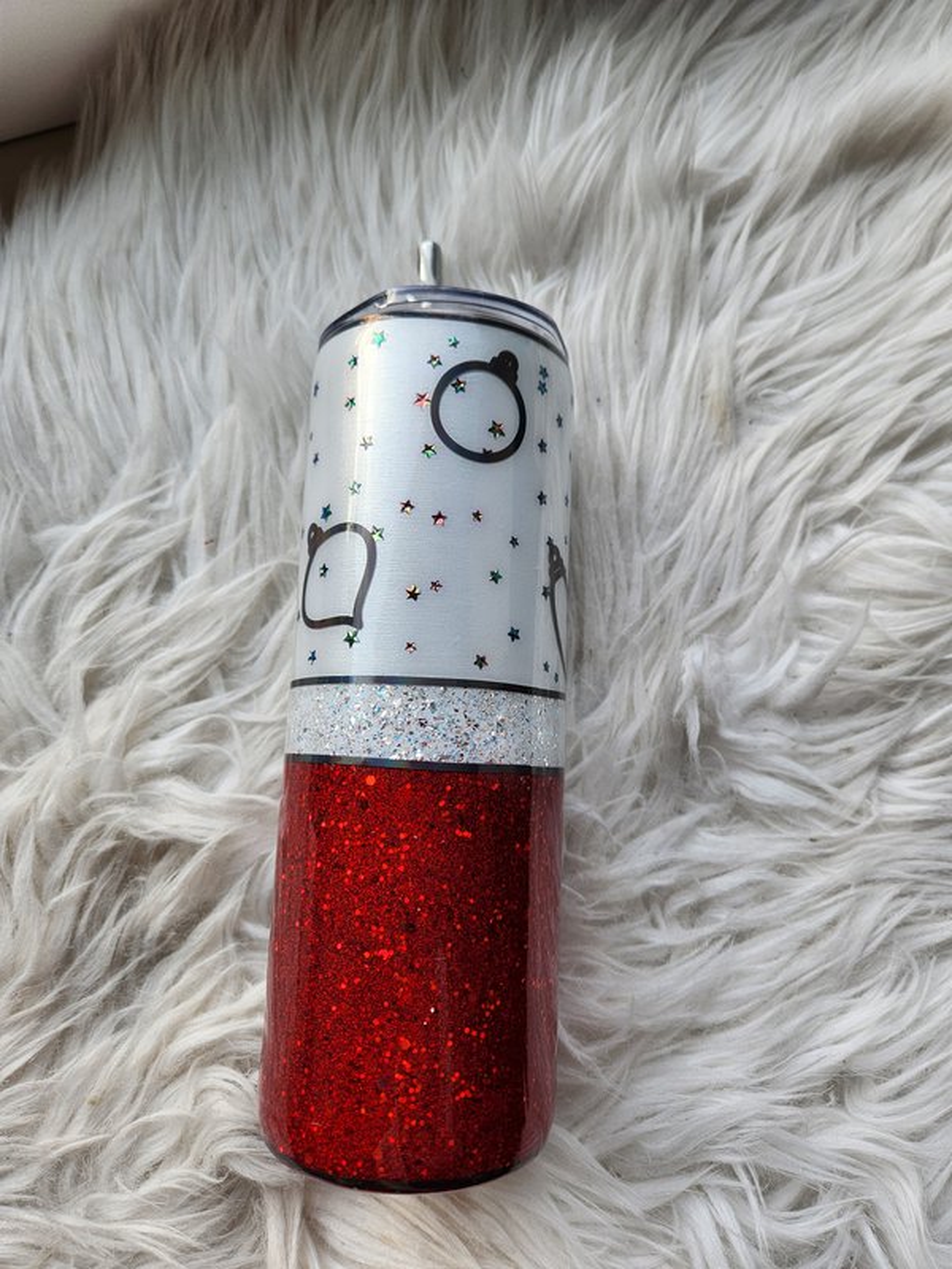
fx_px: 843
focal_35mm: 23
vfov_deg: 73.9
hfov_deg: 58.9
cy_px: 634
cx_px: 476
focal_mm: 5.4
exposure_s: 1/180
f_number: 1.8
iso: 80
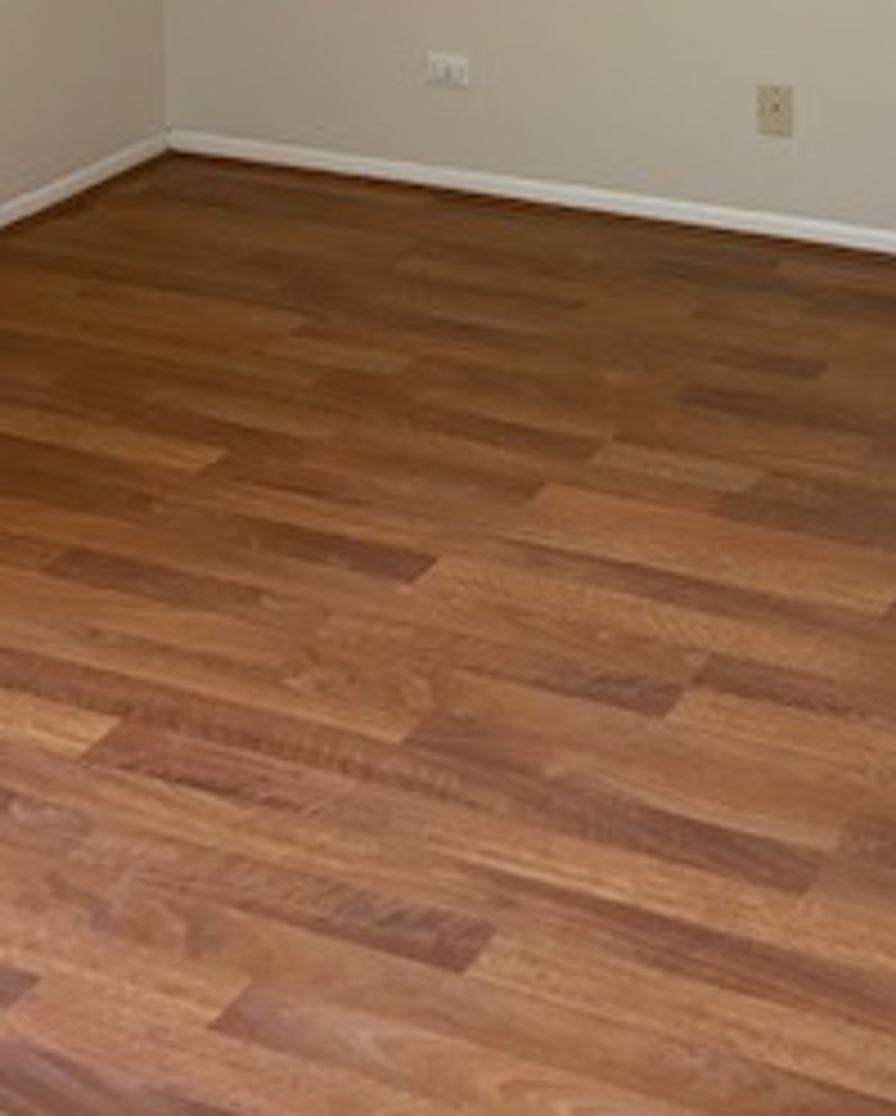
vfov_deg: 24.6
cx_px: 576
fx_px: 2415
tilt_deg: -10.5
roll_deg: -0.4
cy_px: -58
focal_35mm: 73
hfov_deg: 21.0
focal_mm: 3
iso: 80
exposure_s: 1/60
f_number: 1.8
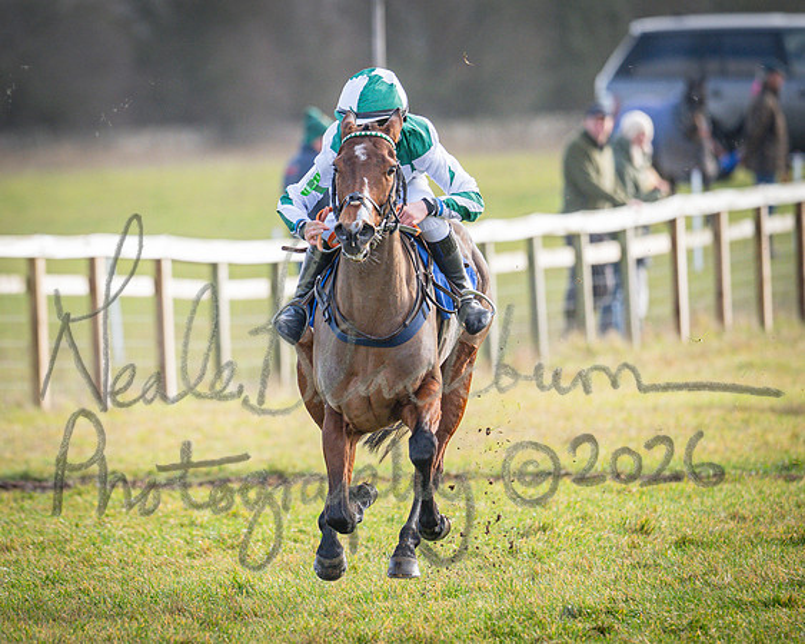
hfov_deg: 2.4
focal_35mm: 819
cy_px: 301
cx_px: 233
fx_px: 19495
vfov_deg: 1.9
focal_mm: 400
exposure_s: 1/1000
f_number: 4.5
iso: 640
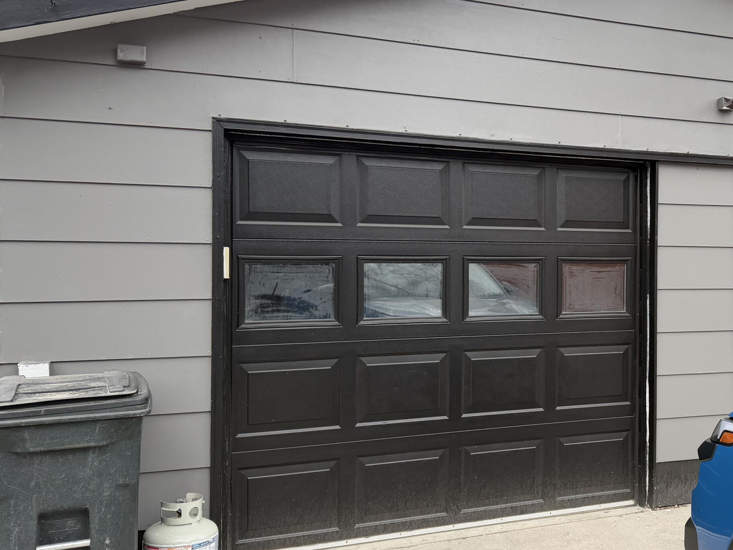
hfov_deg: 46.1
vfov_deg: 36.8
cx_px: 555
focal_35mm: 39
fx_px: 826
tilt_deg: -1.1
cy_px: 263
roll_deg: -0.5
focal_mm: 6.76
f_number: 1.78
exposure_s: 1/438
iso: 100
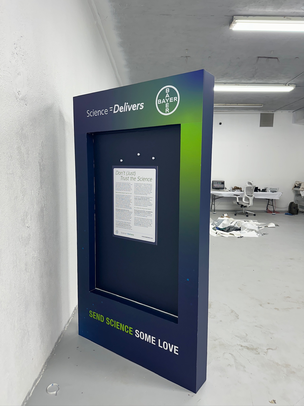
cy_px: 203
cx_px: 152
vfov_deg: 71.6
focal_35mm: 24
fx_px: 281
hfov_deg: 56.8
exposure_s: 1/120
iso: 125
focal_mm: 6.86
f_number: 1.78
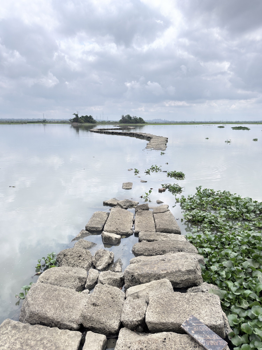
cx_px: 131
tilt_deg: -12.1
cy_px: 175
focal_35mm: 24
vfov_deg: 71.6
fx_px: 242
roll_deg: -0.1
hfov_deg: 56.8
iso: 100
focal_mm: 6.76
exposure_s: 1/2141
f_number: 1.78
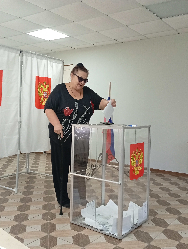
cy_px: 124
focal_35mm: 38
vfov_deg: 48.9
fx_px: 274
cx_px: 94
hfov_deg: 37.8
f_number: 1.8
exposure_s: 1/33.3
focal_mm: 3.98
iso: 308
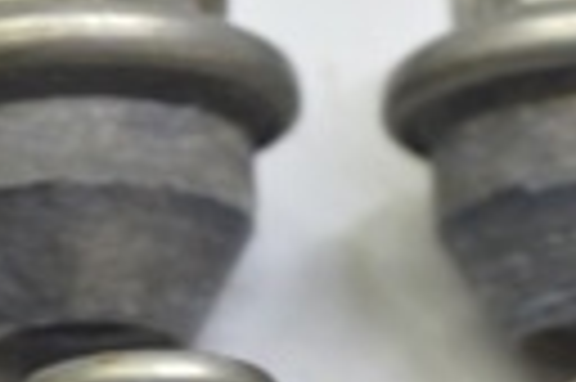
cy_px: 443
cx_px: 261
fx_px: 5018
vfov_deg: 4.4
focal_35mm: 314
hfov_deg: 6.6
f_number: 5.6
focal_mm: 42
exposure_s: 1/20
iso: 400
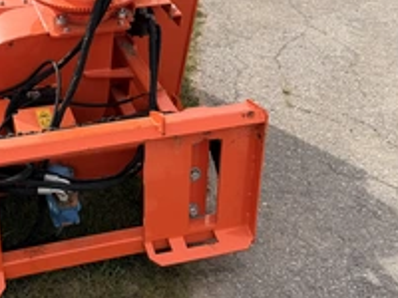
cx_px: 46
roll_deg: +1.4
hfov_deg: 37.3
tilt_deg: -27.1
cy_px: 103
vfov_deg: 30.1
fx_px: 552
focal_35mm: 48
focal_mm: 6.76
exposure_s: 1/2525
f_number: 1.78
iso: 80
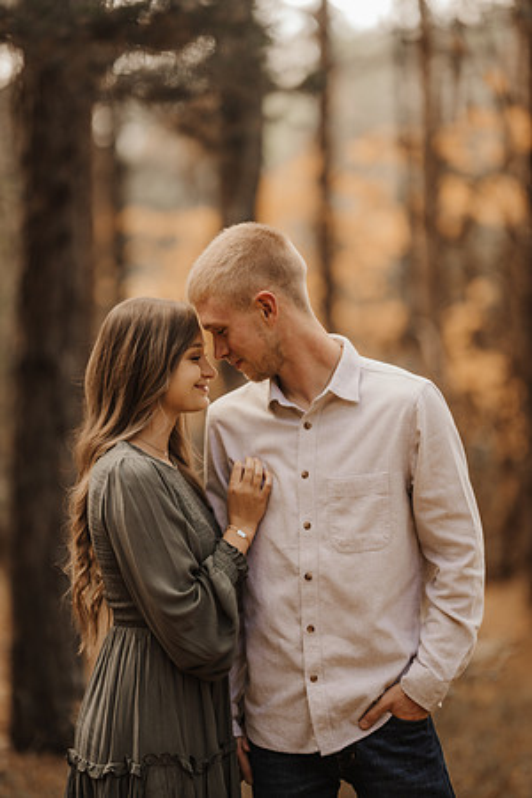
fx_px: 2327
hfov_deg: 13.0
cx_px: 266
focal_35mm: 105
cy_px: 399
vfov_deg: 19.5
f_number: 1.6
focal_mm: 105
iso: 160
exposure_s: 1/200
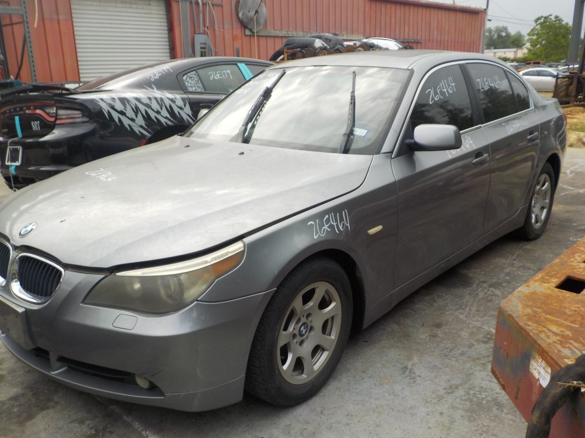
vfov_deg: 46.8
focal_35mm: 30
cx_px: 292
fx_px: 507
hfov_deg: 60.0
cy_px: 219
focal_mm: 4.1
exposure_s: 1/400
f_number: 3.3
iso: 125
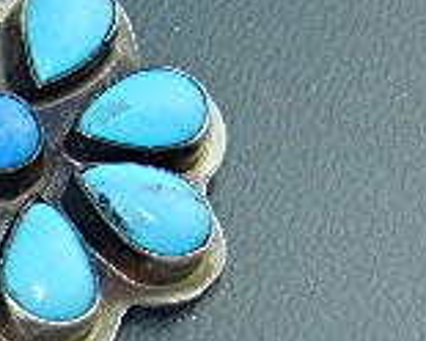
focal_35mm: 210
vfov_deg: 7.4
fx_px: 2648
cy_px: 278
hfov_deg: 8.9
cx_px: -313
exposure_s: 1/30
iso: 200
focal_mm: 9.3
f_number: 3.9
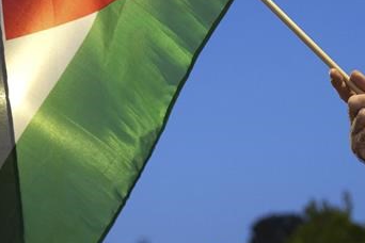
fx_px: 791
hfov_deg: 25.5
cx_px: 293
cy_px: 209
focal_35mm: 78
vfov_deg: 17.3
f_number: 2.8
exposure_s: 1/125
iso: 3200
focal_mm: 41
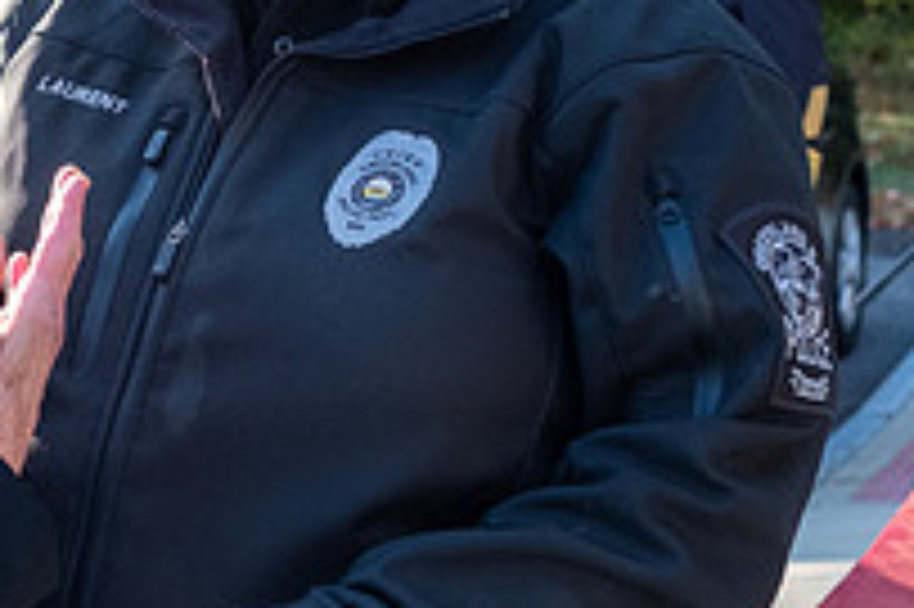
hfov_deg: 18.6
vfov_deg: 12.6
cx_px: 97
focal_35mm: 108
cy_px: 170
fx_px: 2740
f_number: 4
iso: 800
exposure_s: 1/640
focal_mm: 23
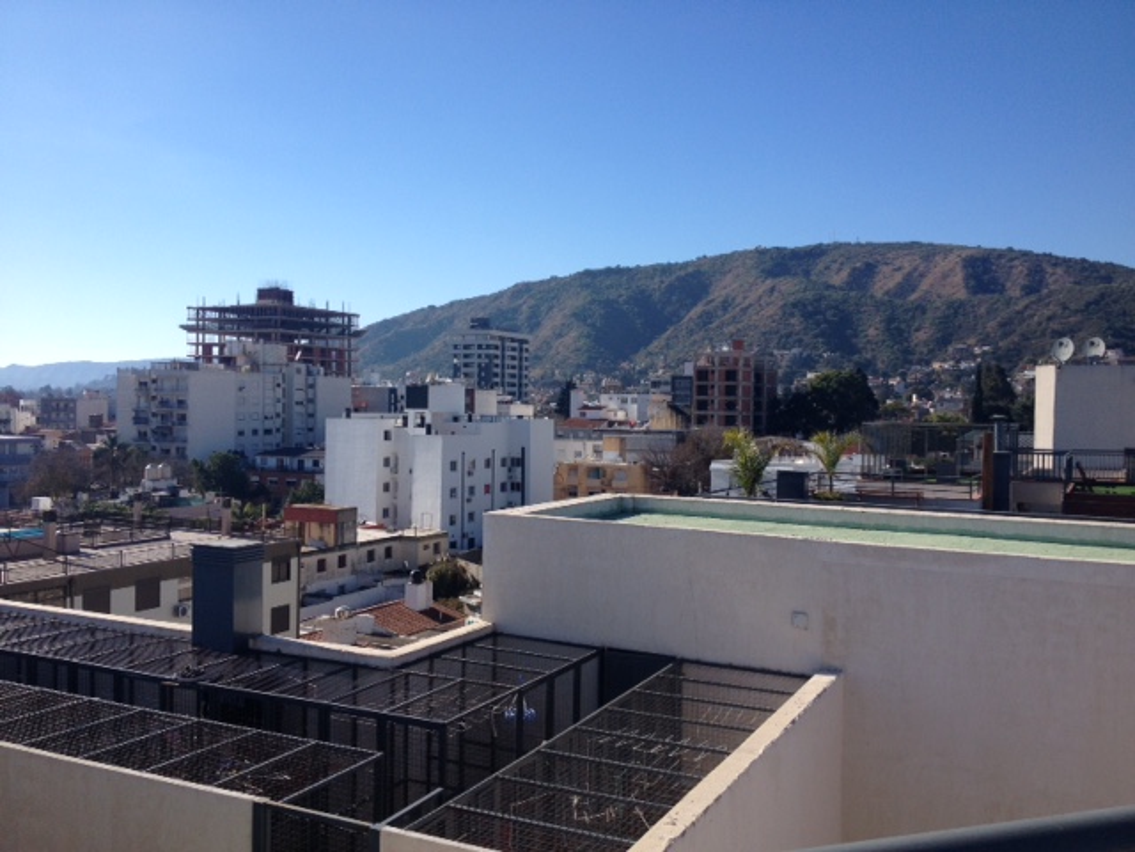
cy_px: 426
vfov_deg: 40.7
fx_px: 1148
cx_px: 568
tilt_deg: -3.8
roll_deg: +1.6
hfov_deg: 52.6
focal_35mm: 35
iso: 50
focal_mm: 4.28
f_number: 2.4
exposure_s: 1/1672
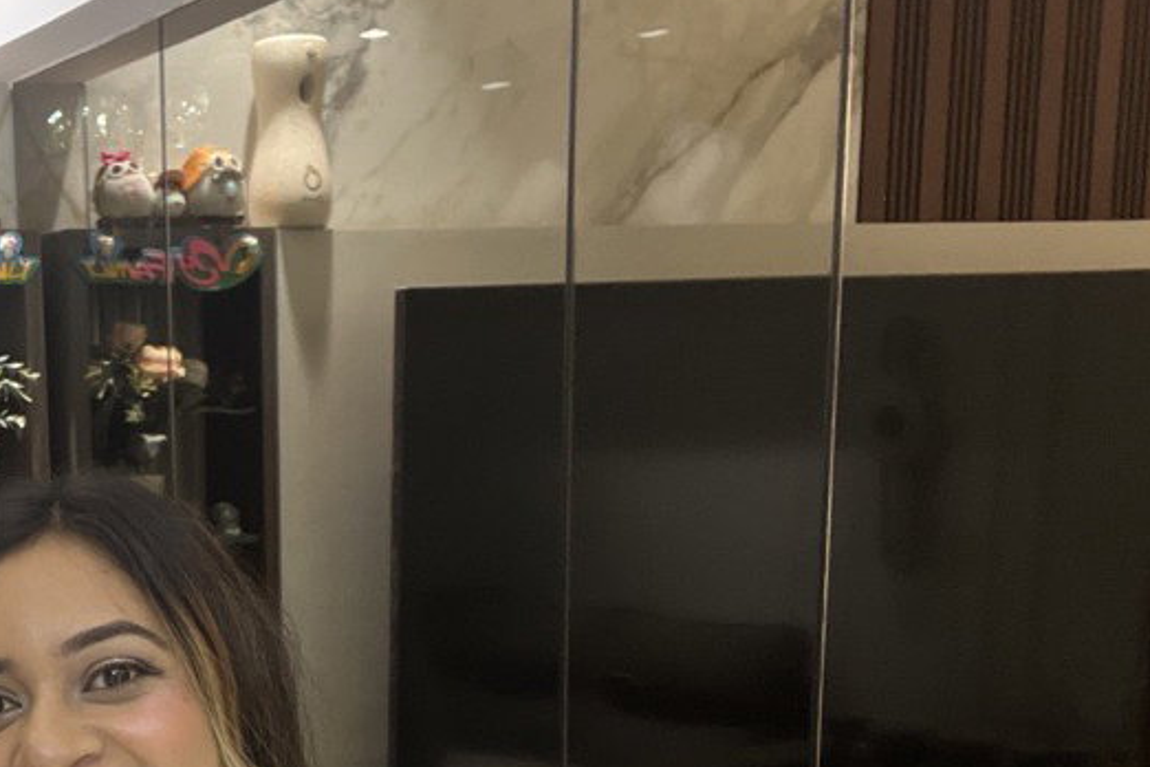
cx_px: -64
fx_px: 1757
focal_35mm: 55
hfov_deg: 32.6
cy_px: 804
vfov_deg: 23.4
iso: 160
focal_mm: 2.71
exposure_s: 1/50
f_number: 2.2
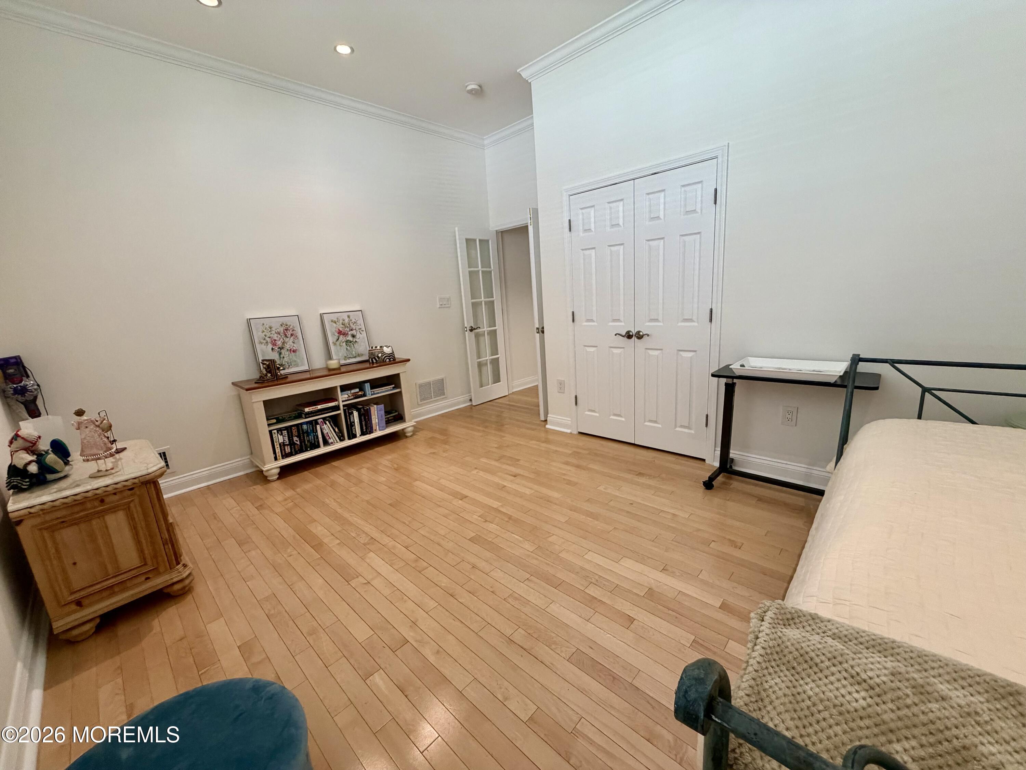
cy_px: 385
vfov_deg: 85.7
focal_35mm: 14
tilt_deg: -11.8
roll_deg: +4.9
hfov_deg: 102.1
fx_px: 415
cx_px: 513
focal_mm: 2.22
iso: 250
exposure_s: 1/120
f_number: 2.2
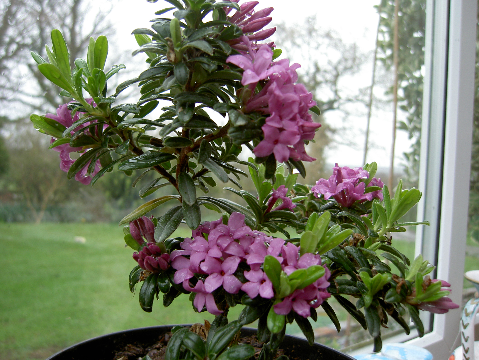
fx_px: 470
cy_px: 180
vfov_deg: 41.8
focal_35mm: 34
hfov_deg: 54.0
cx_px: 240
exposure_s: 1/80
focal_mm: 5.6
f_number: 2.8
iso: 50
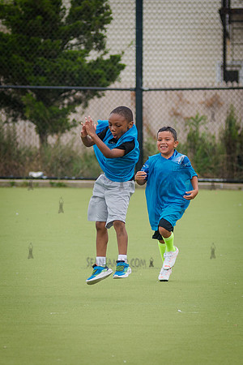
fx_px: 3908
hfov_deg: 3.6
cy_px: 206
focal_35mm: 386
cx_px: 121
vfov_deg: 5.3
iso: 250
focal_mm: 155
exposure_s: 1/1250
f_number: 3.5
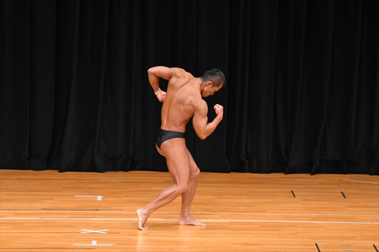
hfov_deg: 8.6
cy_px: 126
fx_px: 2525
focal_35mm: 240
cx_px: 190
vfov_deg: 5.7
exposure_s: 1/400
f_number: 5.6
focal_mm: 160
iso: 4000
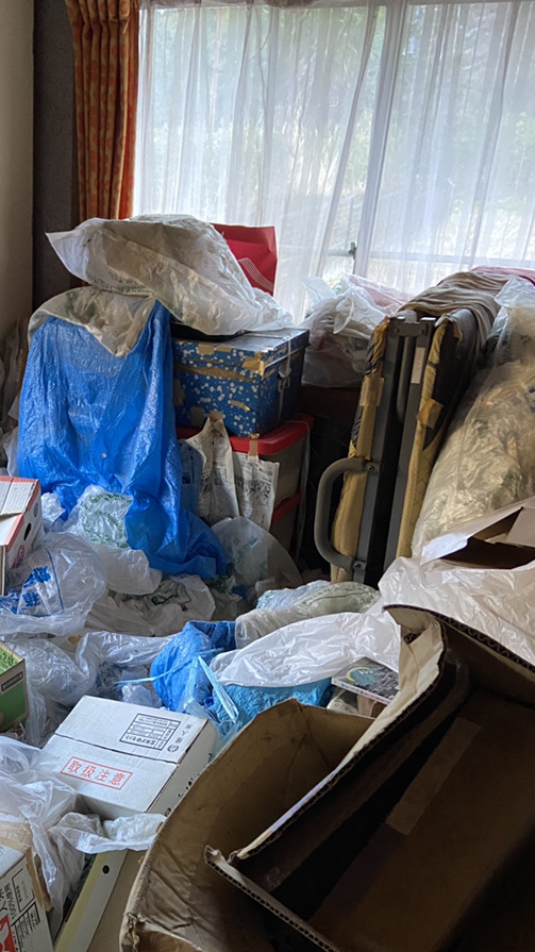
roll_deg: -1.4
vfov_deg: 51.9
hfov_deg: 29.9
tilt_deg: -25.5
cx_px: 62
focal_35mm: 38
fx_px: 959
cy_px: 628
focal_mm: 4.25
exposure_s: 1/60
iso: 250
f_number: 1.8
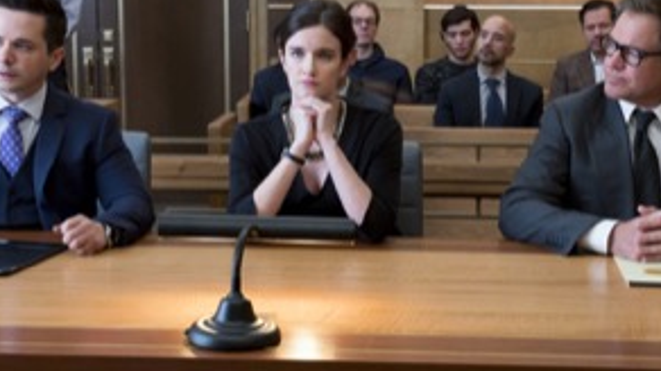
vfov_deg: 17.7
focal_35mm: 68
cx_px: 308
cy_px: 172
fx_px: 1191
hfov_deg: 31.0
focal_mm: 38
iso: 5000
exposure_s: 1/60
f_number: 5
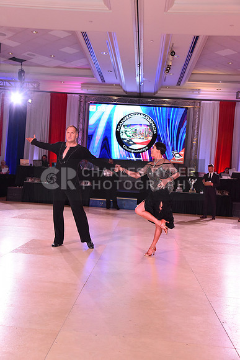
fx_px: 500
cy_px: 180
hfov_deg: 27.0
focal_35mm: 50
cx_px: 120
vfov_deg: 39.6
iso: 2500
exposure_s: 1/320
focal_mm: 50
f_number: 6.3
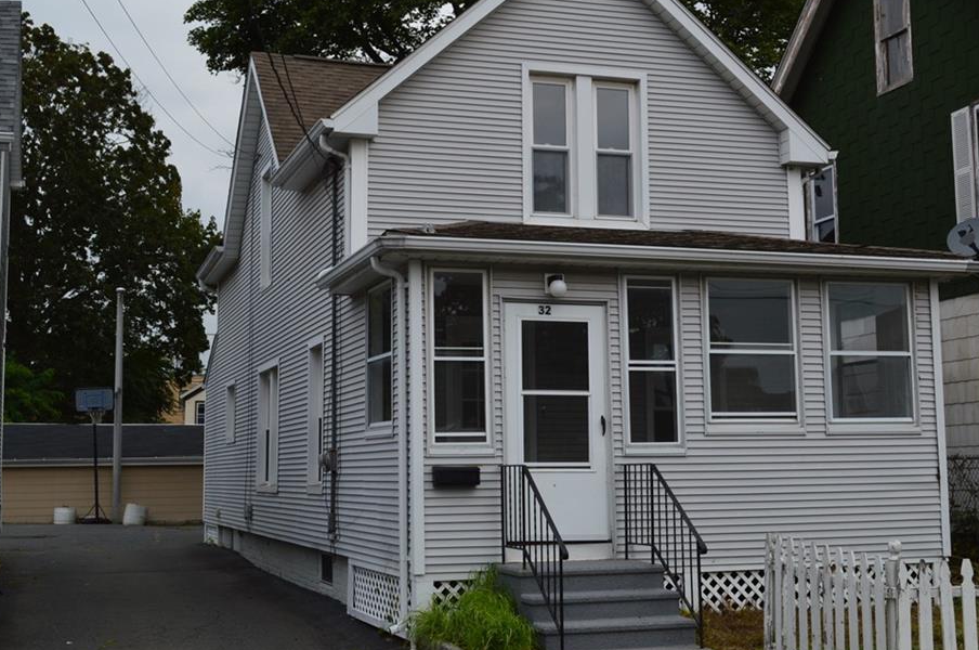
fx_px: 1385
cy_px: 303
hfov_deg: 38.9
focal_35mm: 51
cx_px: 486
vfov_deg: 26.4
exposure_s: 1/250
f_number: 10
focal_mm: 30
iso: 400
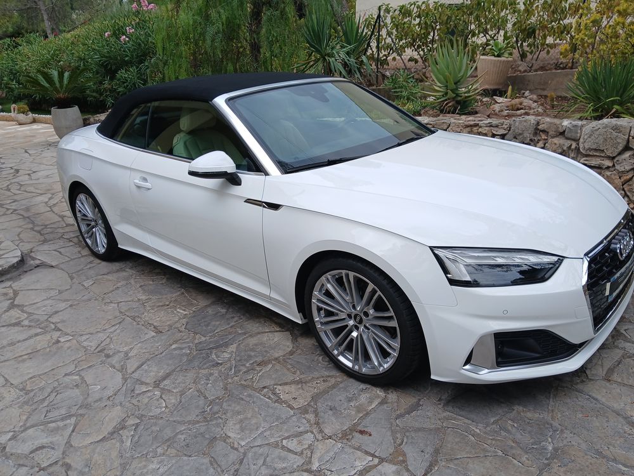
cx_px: 317
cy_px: 238
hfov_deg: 67.3
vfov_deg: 53.1
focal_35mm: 26
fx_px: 476
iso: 20
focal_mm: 3.98
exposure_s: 1/118
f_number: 1.8
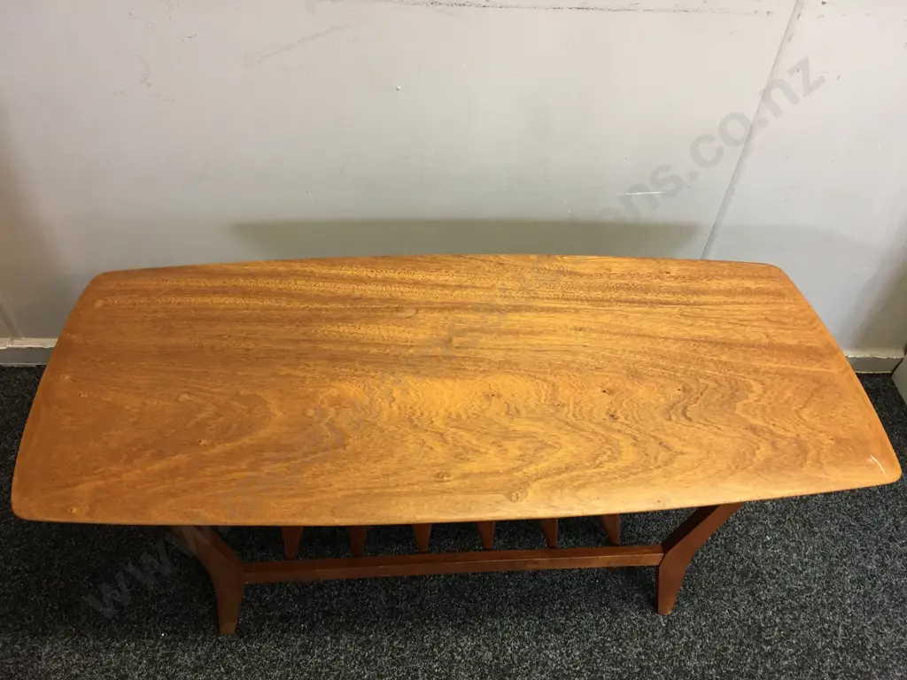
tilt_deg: -43.2
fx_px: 760
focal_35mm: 29
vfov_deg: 48.2
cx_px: 454
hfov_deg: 61.7
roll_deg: -4.6
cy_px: 340
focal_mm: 4.15
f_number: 2.2
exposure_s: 1/17
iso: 80
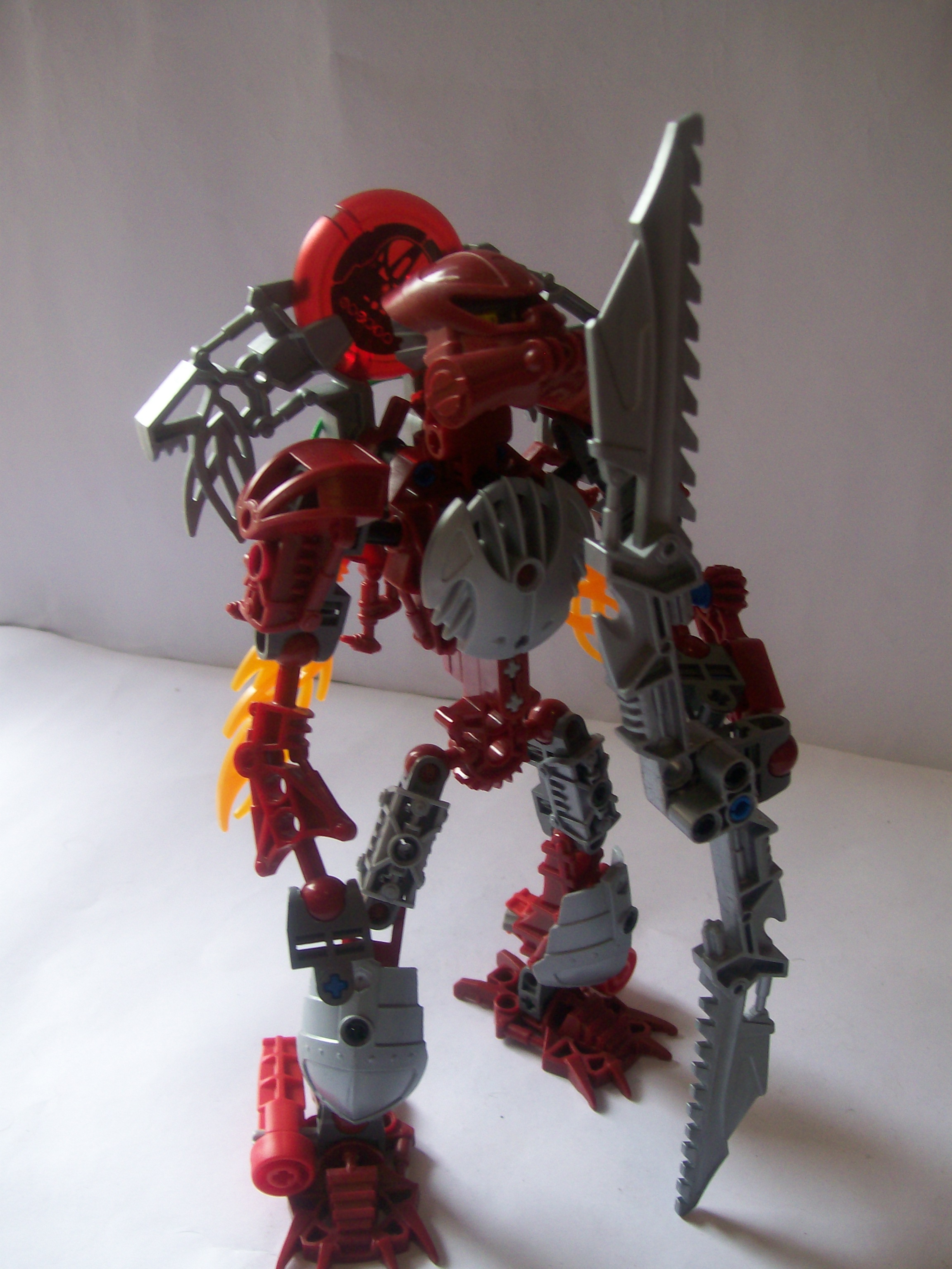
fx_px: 1320
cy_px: 634
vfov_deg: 51.4
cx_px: 476
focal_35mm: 36
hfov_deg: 39.7
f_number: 2.7
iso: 80
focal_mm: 6
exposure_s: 1/61.5
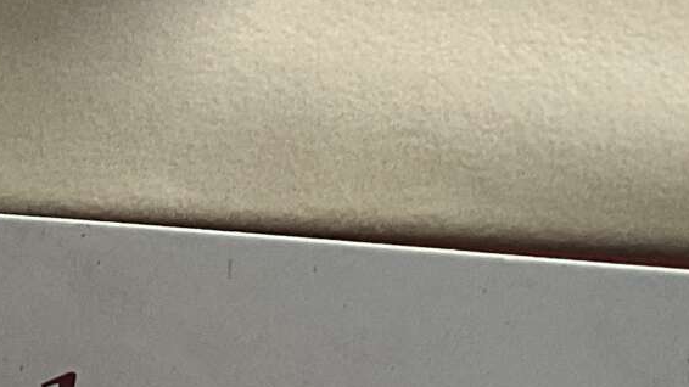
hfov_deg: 15.0
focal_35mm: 143
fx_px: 2612
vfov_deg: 8.4
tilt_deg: -47.5
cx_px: 314
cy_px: -26
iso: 64
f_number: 1.8
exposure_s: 1/122
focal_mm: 3
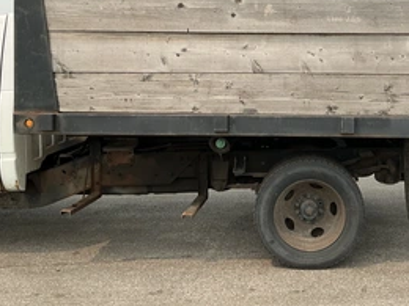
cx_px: 299
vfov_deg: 33.1
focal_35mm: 43
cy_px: 89
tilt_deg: -1.5
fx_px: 508
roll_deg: +0.4
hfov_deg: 42.7
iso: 25
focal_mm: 3
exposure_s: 1/1412
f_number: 1.8
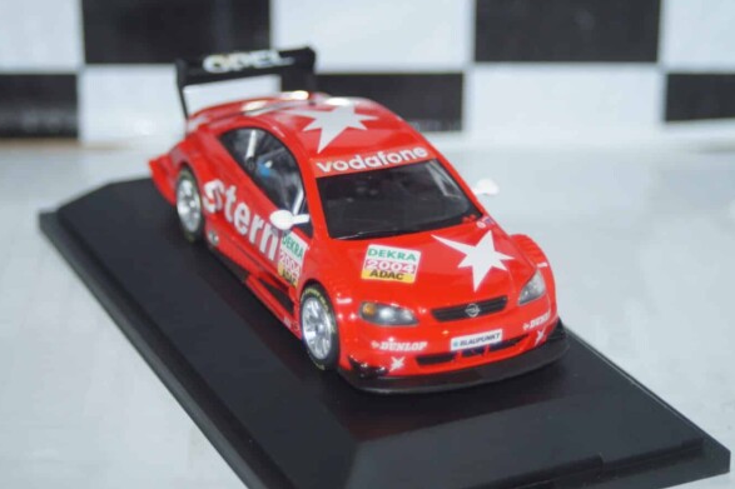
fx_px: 1878
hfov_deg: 22.1
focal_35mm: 92
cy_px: 240
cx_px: 364
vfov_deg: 14.9
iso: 320
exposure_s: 1/100
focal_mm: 60
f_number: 5.6
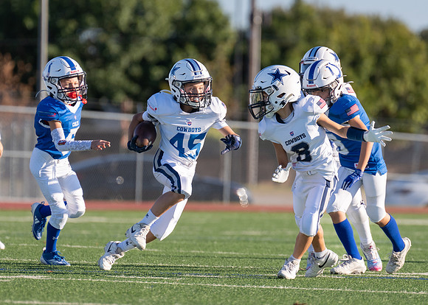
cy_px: 165
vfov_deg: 2.8
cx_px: 204
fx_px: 6177
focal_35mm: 508
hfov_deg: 4.0
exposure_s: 1/1600
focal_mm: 280
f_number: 4
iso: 200
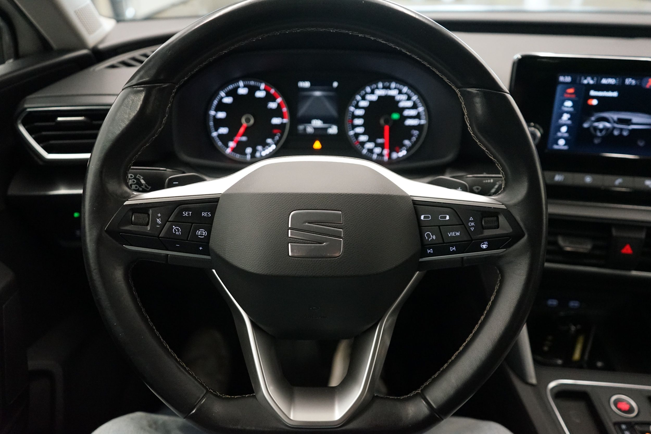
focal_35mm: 29
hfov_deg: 63.7
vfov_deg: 45.0
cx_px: 326
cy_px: 217
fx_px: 524
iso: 5000
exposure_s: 1/160
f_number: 3.5
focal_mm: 29
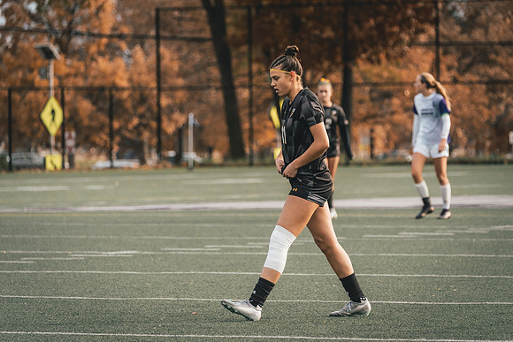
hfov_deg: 6.8
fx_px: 4349
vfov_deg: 4.5
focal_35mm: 305
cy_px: 154
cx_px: 283
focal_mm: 277
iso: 800
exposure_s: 1/1000
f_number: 6.3
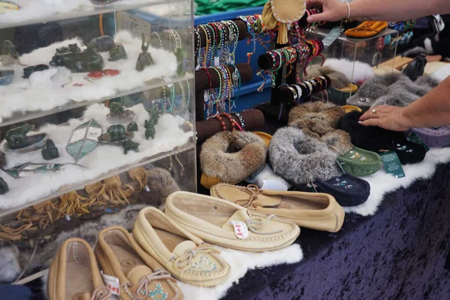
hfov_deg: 45.4
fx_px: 538
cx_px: 225
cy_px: 150
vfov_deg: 31.2
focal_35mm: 43
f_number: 4
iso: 640
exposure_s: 1/1000
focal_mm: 43
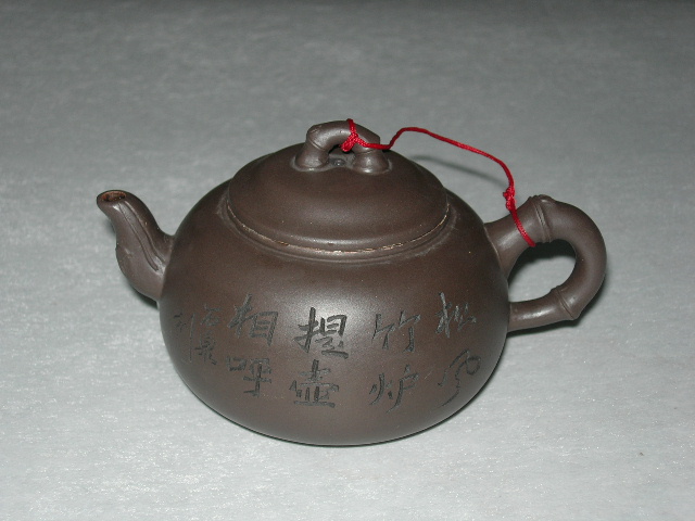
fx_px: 1646
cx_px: 348
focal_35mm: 82
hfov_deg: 23.8
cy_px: 260
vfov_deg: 18.0
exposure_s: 1/60.1
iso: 64
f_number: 4
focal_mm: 17
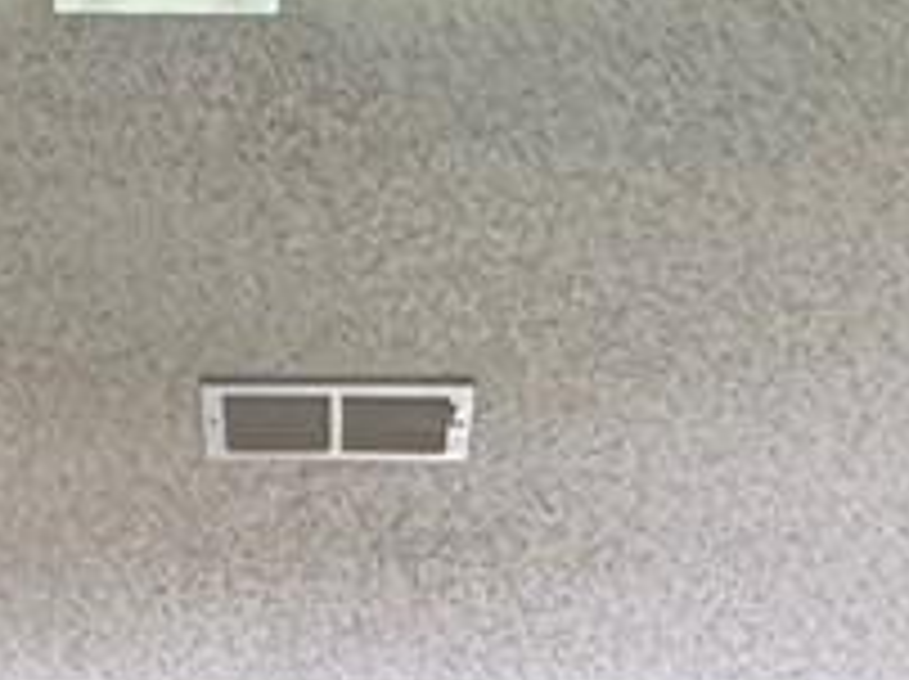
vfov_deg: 10.9
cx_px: 18
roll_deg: -1.2
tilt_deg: -7.2
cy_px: 1716
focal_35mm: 111
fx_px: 2911
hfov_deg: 17.4
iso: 320
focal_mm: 2.22
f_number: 2.2
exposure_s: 1/120
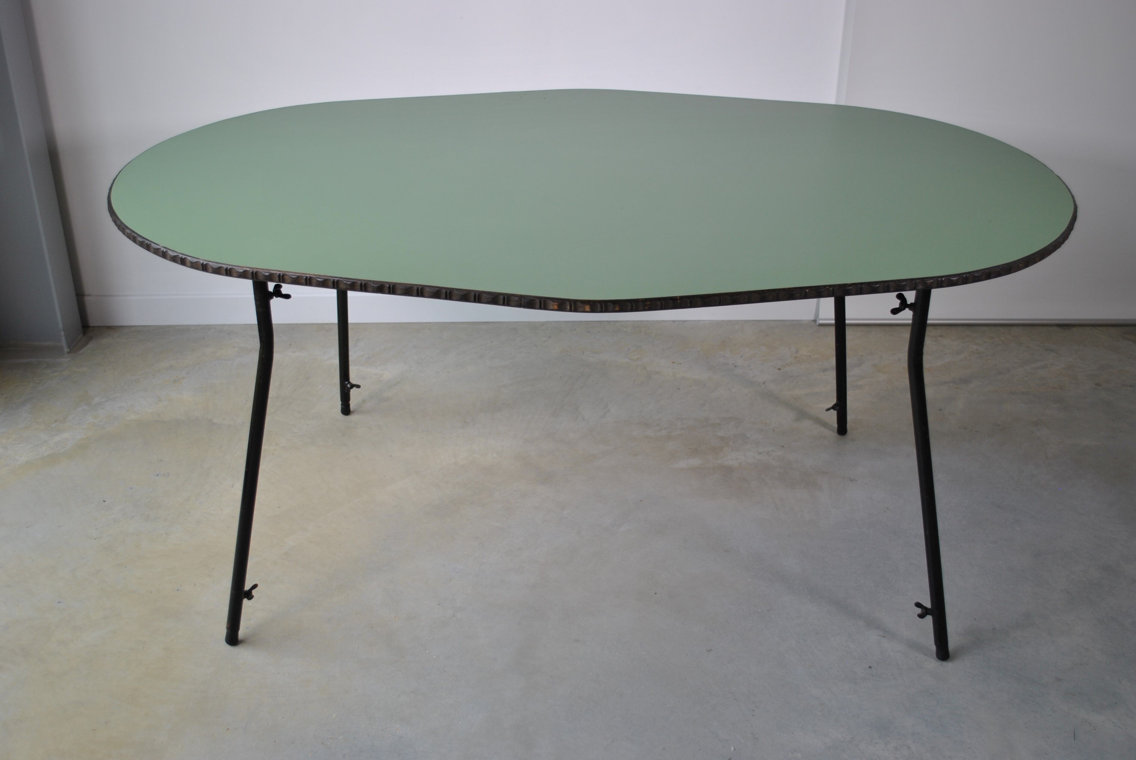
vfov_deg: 37.0
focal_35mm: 36
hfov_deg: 53.1
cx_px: 568
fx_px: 1137
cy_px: 380
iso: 100
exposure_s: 1/50
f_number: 4
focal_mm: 24
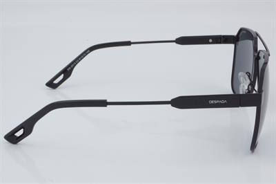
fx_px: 575
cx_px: 138
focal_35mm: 75
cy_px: 92
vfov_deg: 18.2
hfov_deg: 27.0
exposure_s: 1/3
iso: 100
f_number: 32
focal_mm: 50
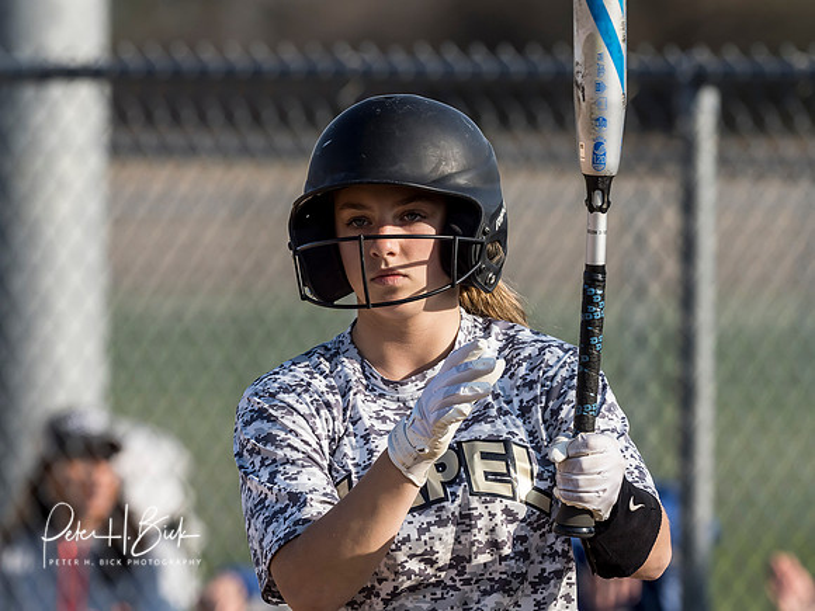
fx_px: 16307
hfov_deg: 2.9
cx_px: 470
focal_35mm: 693
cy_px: 349
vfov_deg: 2.1
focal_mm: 300
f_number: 5.6
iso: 400
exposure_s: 1/1600
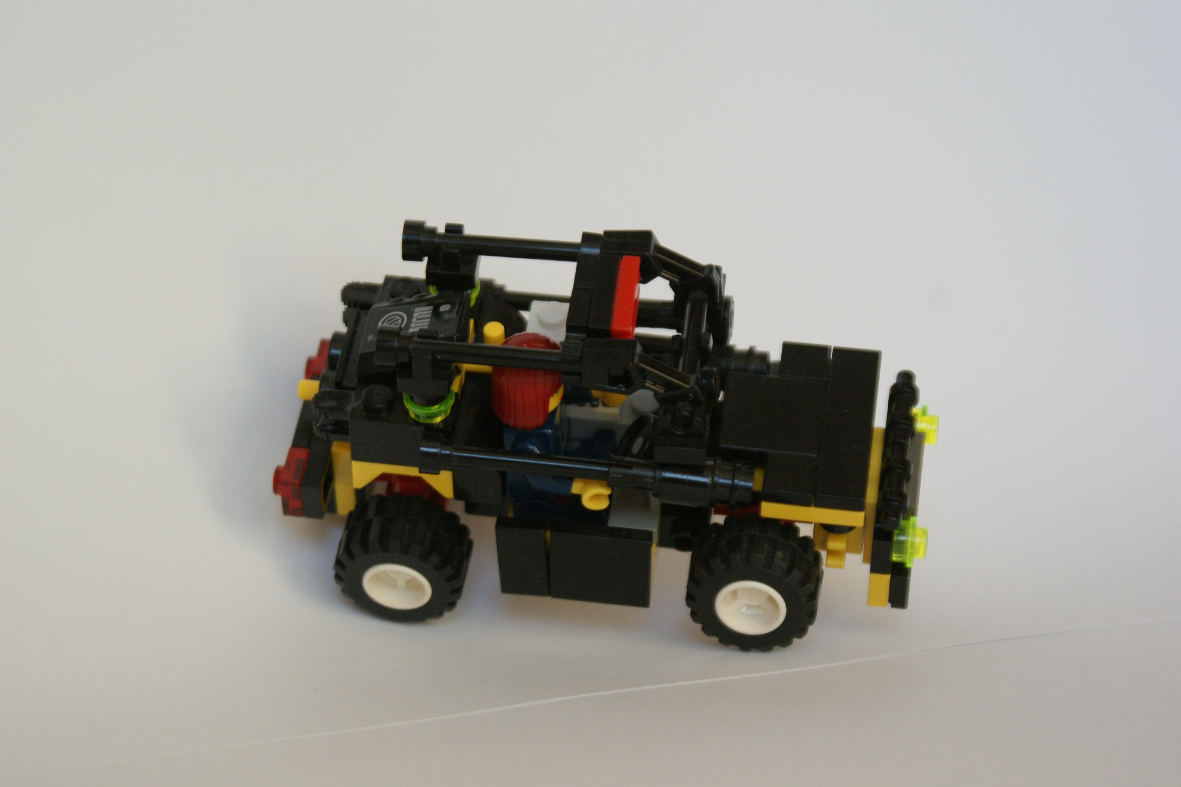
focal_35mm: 105
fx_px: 3444
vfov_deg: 13.0
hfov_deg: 19.5
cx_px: 590
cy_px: 394
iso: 400
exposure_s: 1/30
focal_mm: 70
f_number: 5.6
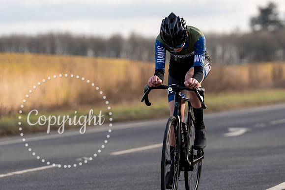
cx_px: 186
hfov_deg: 7.9
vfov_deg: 5.3
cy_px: 66
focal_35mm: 261
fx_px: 2070
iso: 160
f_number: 4
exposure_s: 1/800
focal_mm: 200
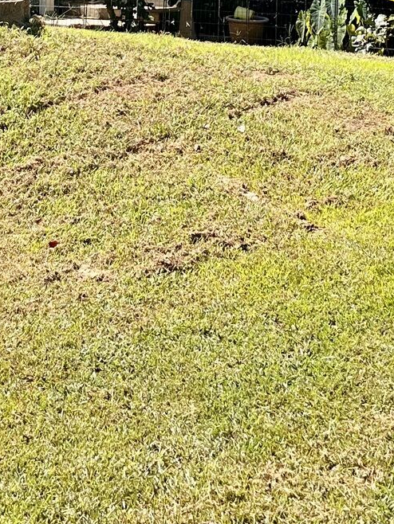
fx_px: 1380
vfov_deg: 19.6
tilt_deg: +3.8
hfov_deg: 16.2
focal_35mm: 91
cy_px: -186
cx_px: 199
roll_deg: +0.5
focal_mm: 5.1
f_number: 1.6
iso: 50
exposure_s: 1/928
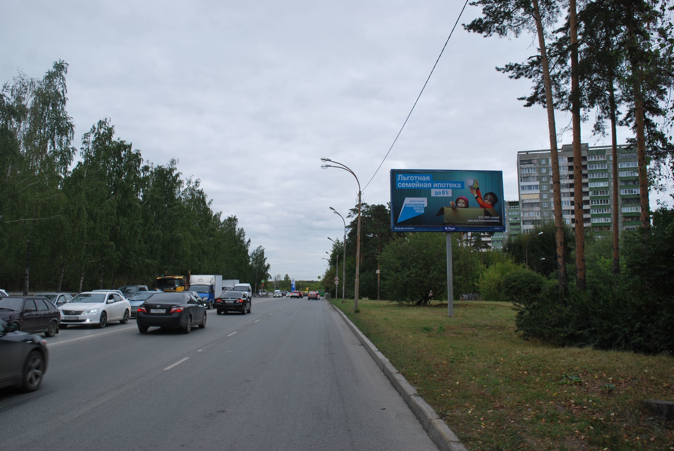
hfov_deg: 61.9
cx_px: 337
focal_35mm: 30
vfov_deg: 43.7
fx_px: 562
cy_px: 226
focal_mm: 20
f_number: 5.6
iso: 100
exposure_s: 1/125
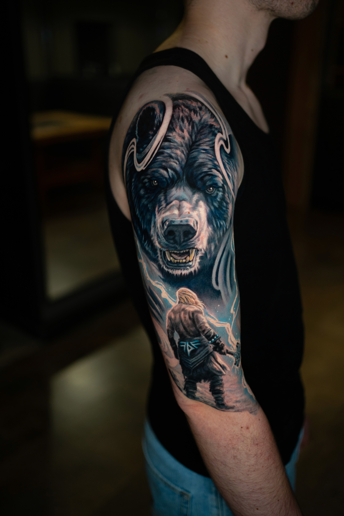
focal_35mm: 35
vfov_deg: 54.4
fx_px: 502
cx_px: 172
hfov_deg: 37.9
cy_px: 258
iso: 500
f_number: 2
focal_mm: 35
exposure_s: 1/125
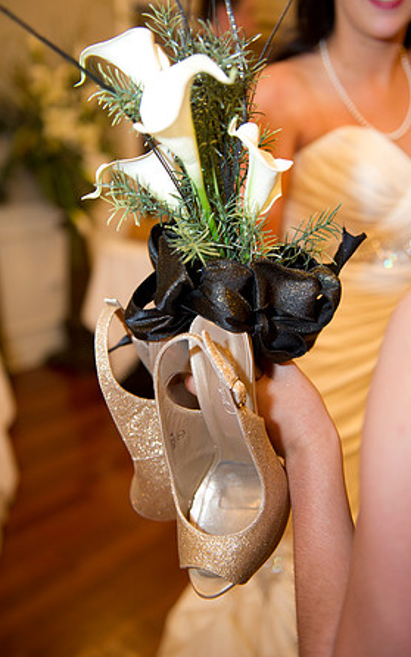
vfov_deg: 52.7
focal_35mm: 37
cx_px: 198
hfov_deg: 34.5
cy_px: 328
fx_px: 663
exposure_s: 1/60
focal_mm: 36
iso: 1250
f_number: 2.8
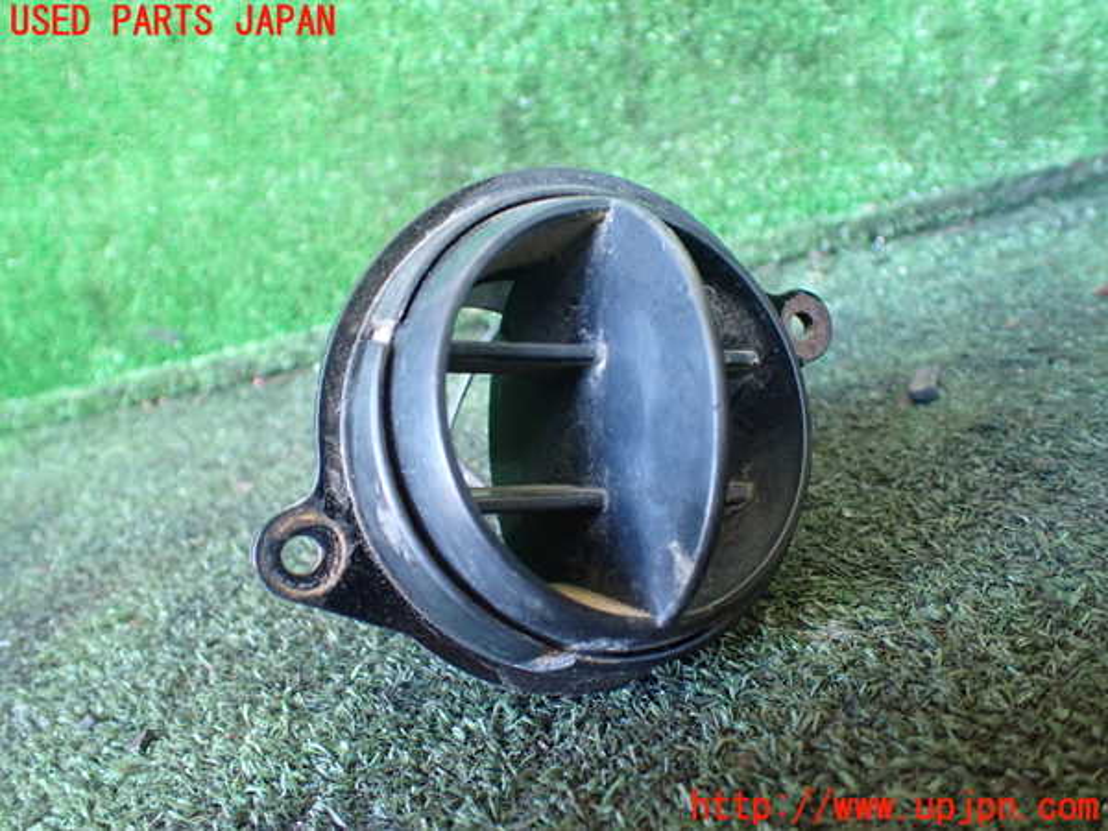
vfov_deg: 46.8
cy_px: 416
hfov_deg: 60.0
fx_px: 960
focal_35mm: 30
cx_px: 554
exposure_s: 1/40
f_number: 2.3
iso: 800
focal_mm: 5.4
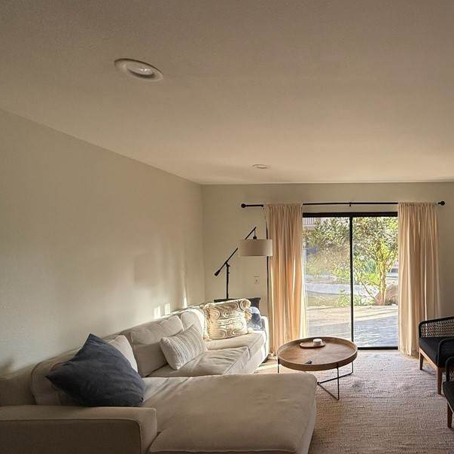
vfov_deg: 71.9
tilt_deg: -2.8
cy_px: 254
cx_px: 356
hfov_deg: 66.3
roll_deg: +0.3
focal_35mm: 21
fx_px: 312
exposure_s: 1/99
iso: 100
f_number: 2.2
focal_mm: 2.22
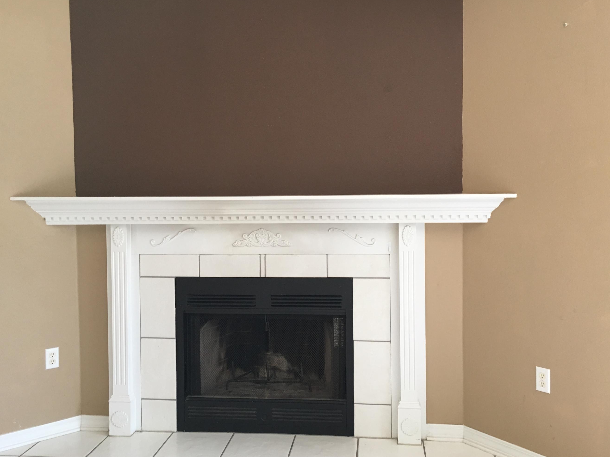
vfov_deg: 42.9
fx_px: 582
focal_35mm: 33
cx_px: 311
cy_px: 221
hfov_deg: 55.3
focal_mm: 4.15
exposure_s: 1/30
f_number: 2.2
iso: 40
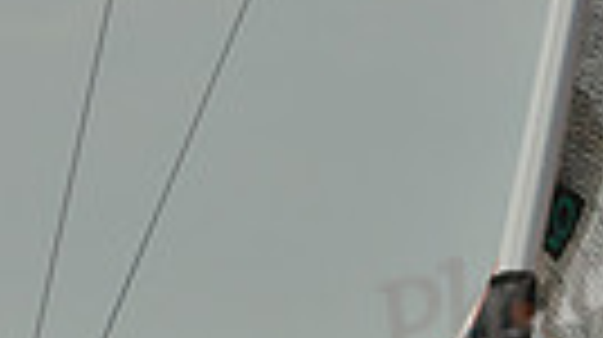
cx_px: 148
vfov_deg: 0.7
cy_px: 552
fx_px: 28938
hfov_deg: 1.2
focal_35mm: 1812
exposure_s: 1/1250
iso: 280
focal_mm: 400
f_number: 10
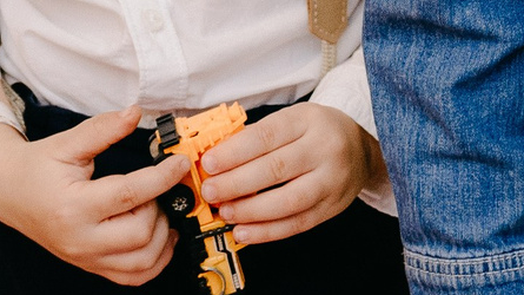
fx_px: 2931
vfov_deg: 5.4
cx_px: 563
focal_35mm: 211
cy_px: -550
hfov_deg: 10.1
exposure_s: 1/160
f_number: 3.2
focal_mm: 35
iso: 400
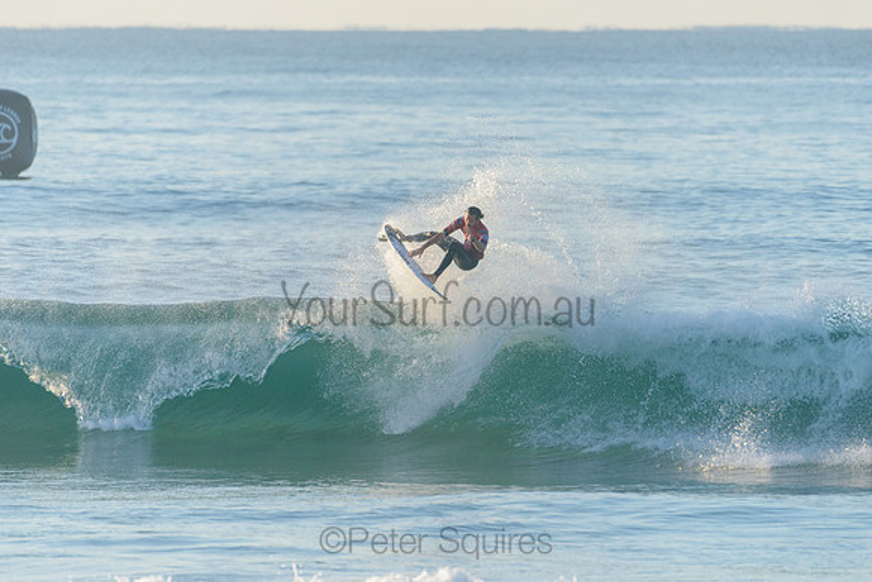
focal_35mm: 517
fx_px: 12520
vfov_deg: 2.7
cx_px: 436
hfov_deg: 4.0
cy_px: 291
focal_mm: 500
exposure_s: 1/2000
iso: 400
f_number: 5.6
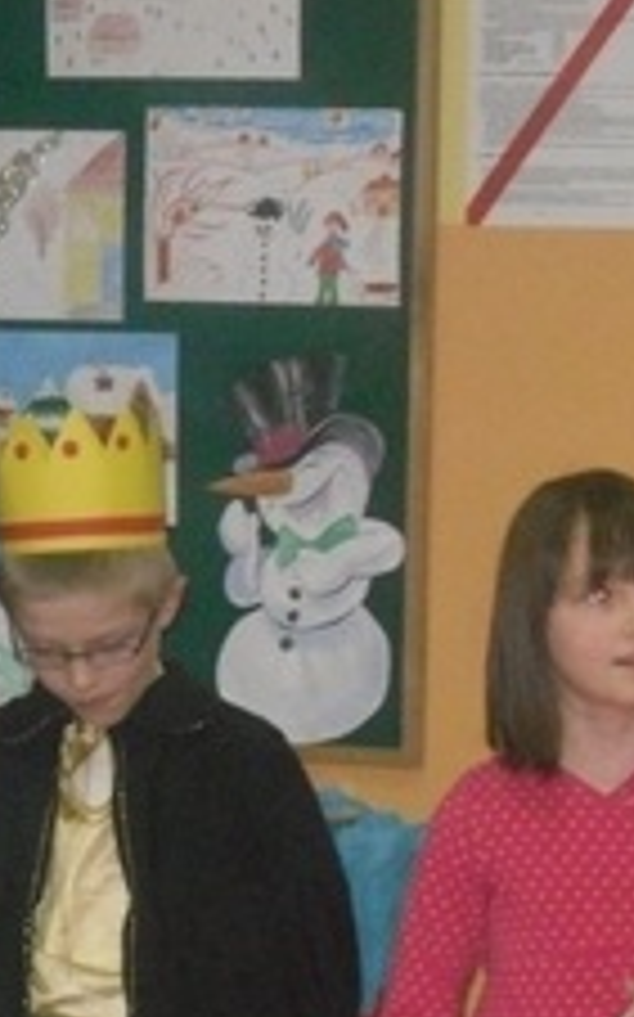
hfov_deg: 4.3
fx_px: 8443
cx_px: 688
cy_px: 1006
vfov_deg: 6.9
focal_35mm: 305
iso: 800
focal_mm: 14.79
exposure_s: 1/58
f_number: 4.5
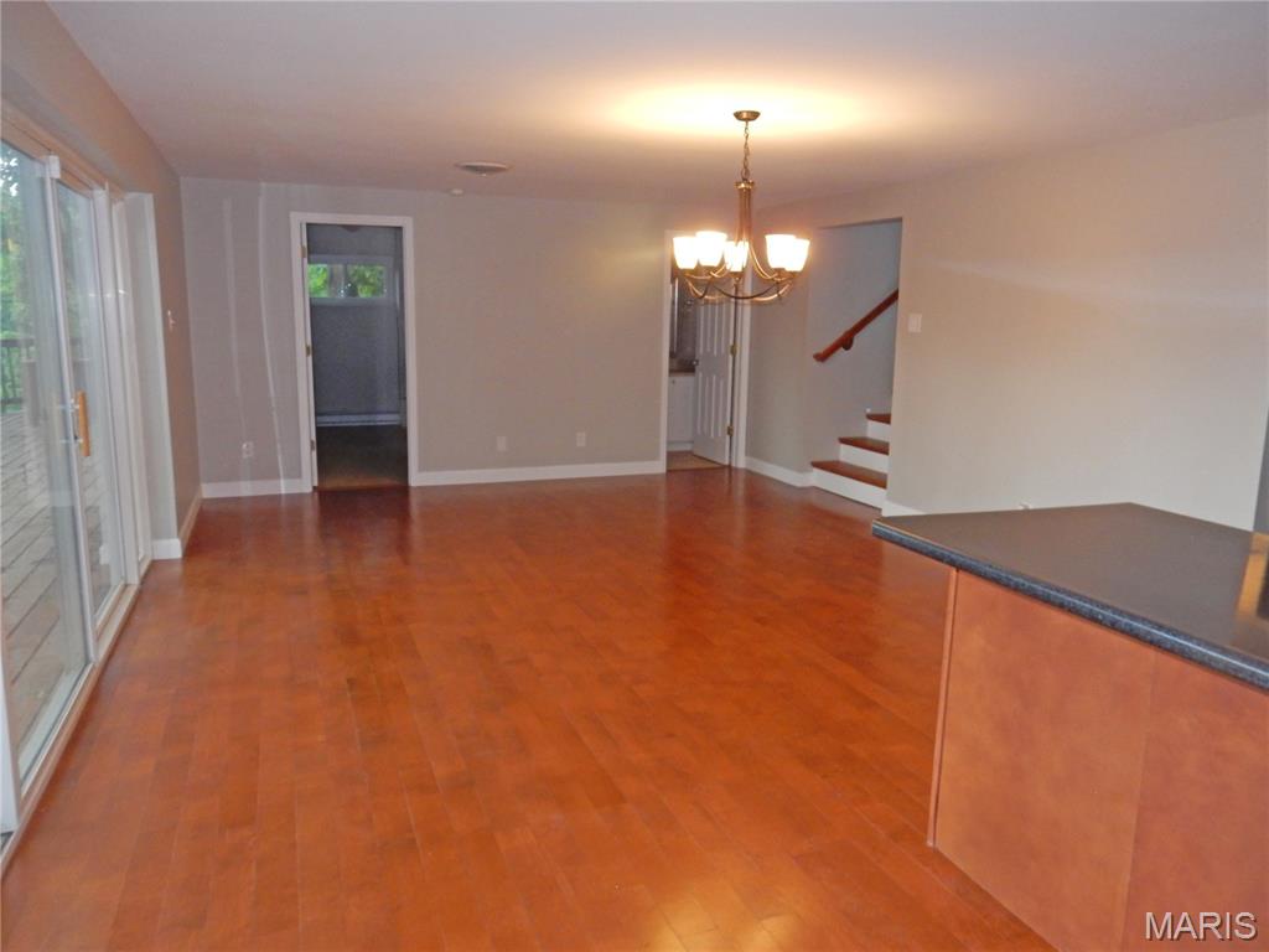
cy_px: 476
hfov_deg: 69.4
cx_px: 634
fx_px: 916
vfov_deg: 54.9
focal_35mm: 25
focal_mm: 4.5
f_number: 3.7
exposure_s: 1/30
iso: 360
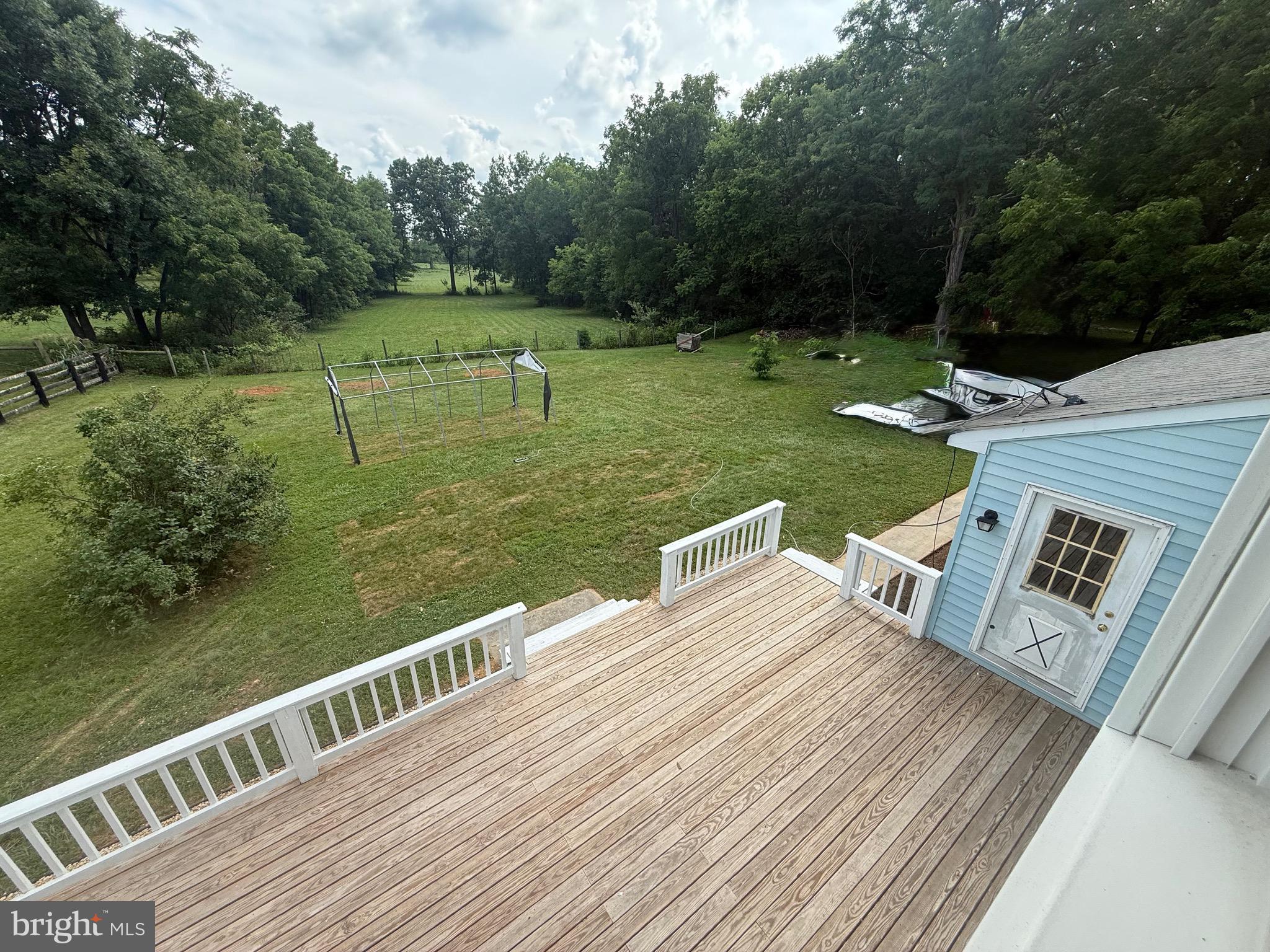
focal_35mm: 14
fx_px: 514
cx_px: 635
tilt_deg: -23.9
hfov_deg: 102.1
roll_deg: -0.2
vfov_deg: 85.7
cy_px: 476
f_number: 2.2
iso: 50
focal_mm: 2.22
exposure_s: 1/985
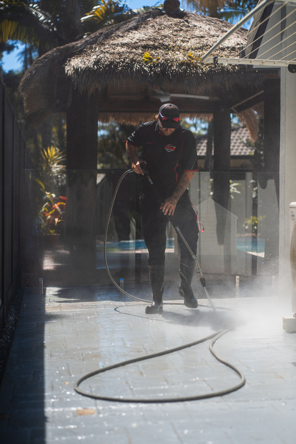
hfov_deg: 16.1
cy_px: 222
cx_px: 148
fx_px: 1048
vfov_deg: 23.9
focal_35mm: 85
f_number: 2.8
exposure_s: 1/1600
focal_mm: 85
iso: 100
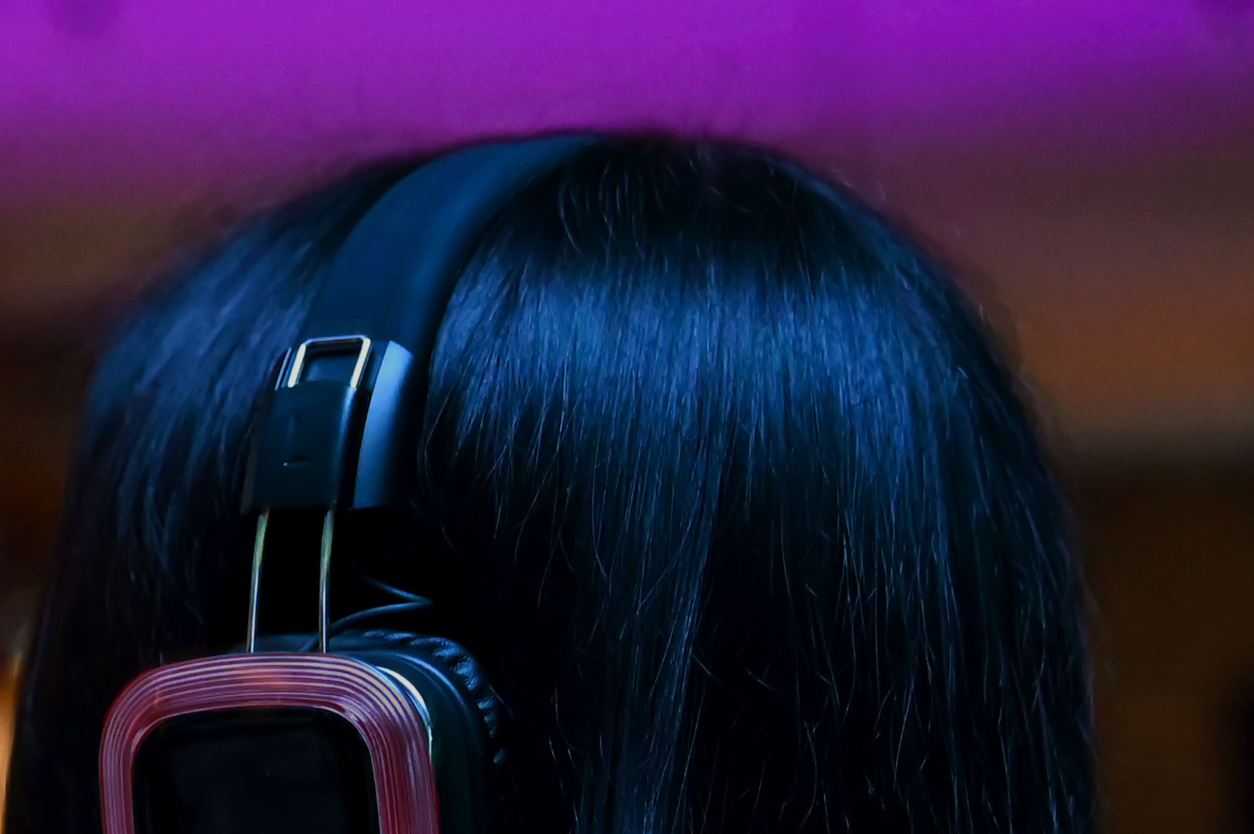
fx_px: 5743
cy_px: 1210
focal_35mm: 165
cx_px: 113
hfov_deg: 12.4
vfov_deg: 8.2
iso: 6400
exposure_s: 1/250
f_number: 2.8
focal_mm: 47
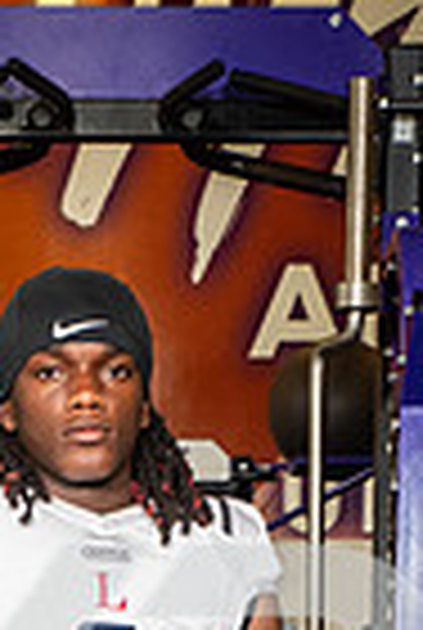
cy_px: 1004
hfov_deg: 9.8
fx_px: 2473
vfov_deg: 13.5
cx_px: 94
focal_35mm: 141
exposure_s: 1/250
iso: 800
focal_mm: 44
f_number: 7.1
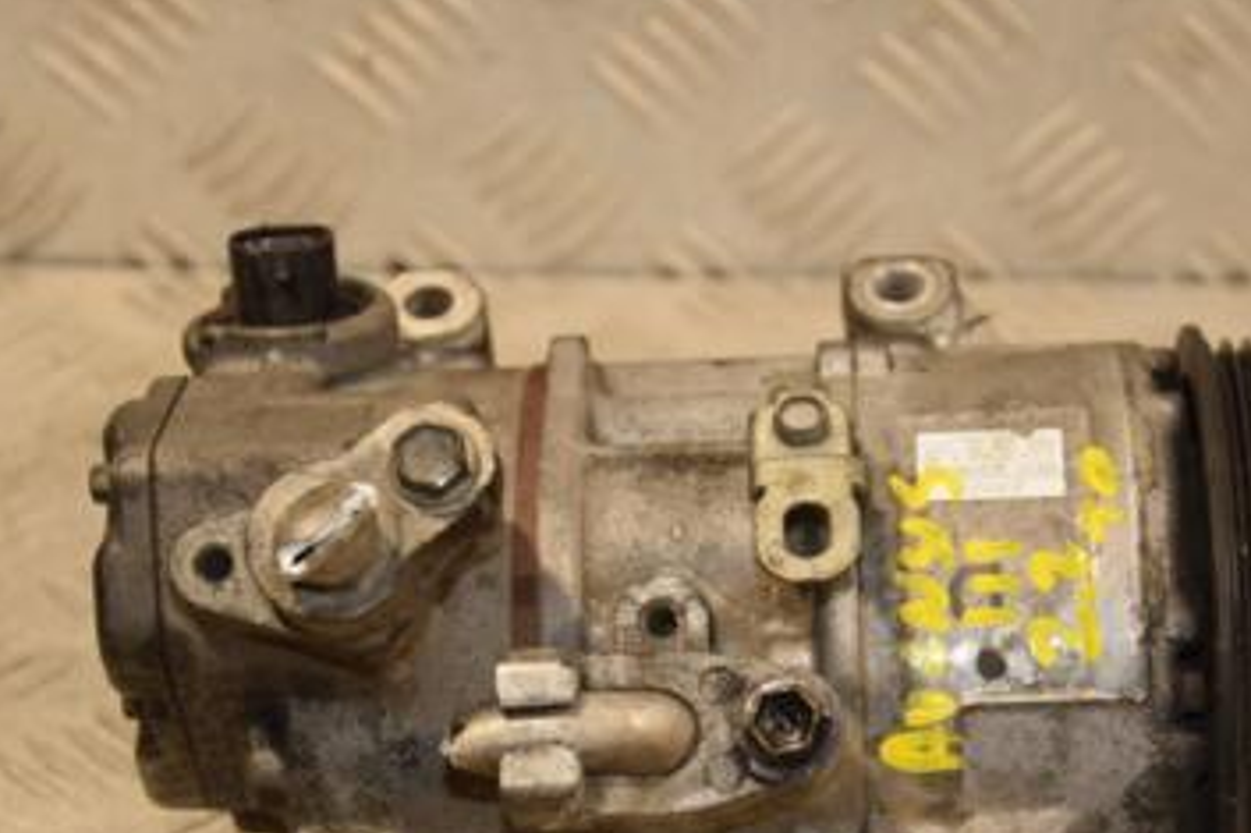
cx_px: 797
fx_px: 3989
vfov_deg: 11.9
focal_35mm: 115
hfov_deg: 17.8
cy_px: 684
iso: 800
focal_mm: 45
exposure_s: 1/160
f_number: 4.8
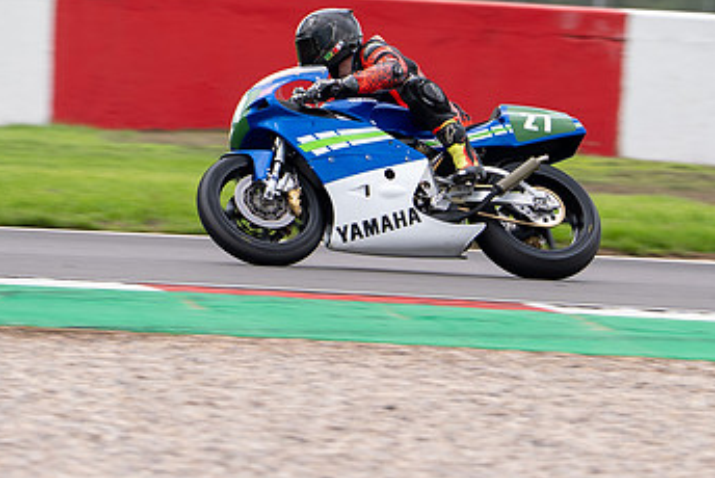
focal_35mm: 563
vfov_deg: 2.4
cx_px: 348
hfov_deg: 3.7
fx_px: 11191
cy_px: -52
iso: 160
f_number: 4.5
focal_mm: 246
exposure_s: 1/400
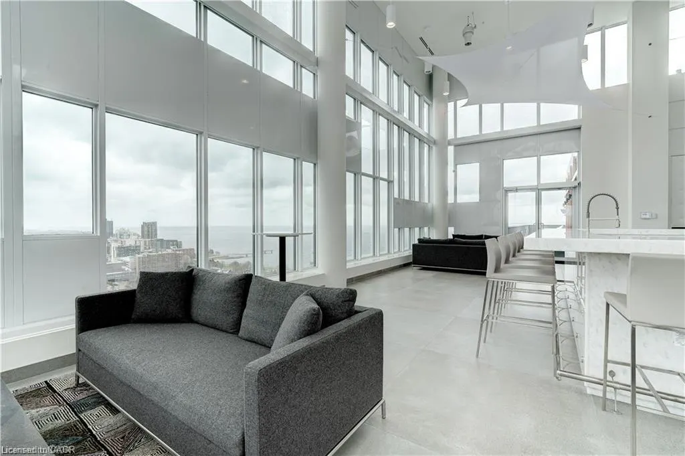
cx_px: 342
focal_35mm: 16
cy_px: 228
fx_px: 304
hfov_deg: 96.8
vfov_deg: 73.7
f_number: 11
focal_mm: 16
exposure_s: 1/20
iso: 100
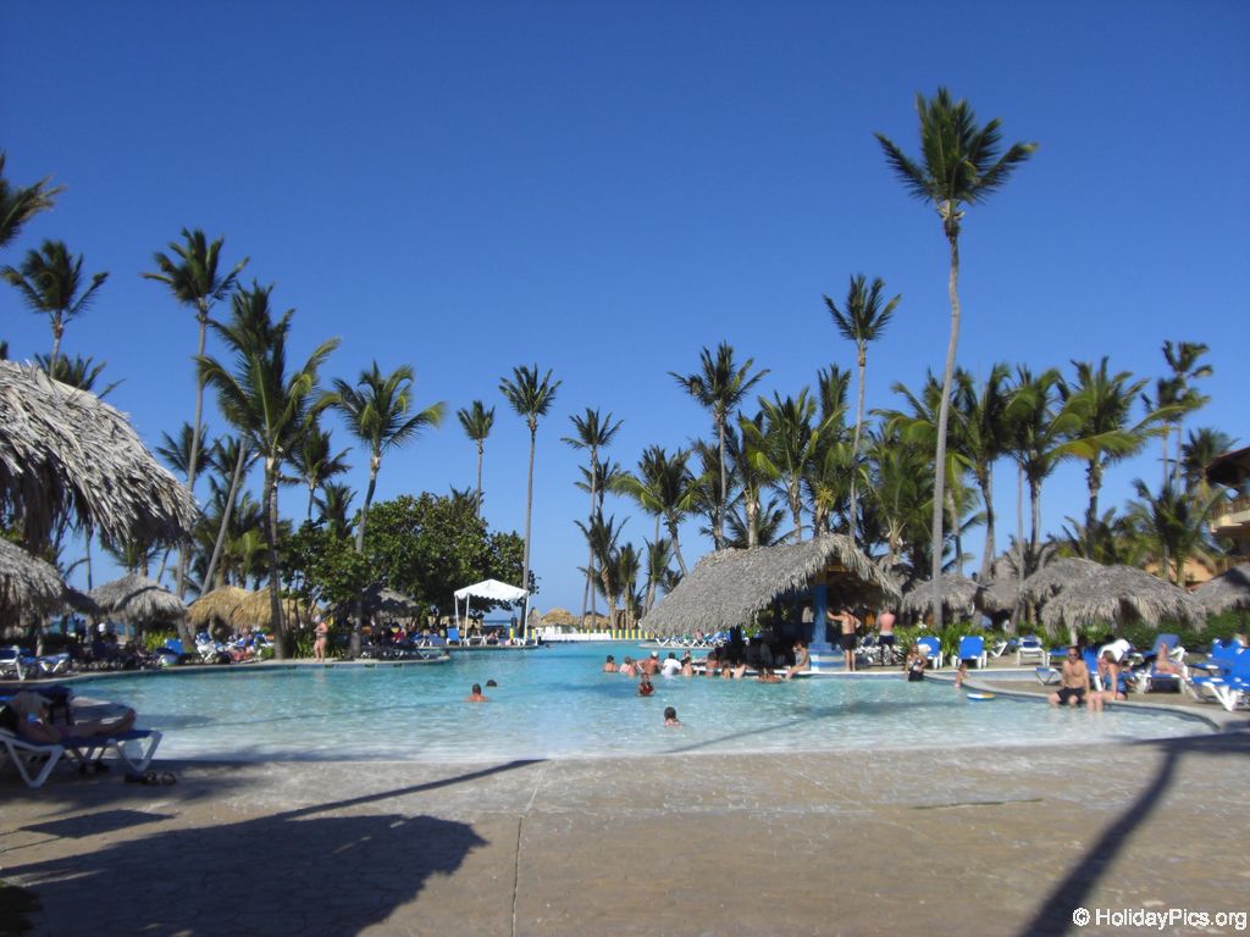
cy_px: 468
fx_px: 1372
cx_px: 625
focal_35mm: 38
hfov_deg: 49.0
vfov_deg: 37.7
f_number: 8
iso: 64
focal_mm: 6.2
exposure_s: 1/250
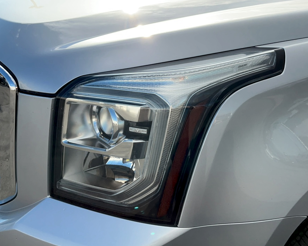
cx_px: 144
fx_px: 292
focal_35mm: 32
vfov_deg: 45.8
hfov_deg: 55.6
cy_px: 121
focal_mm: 3
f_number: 1.8
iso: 25
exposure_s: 1/883
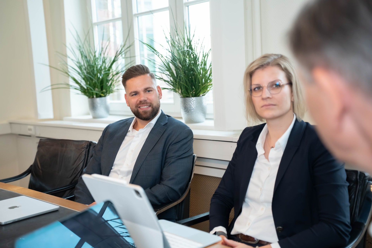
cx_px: 186
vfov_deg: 31.2
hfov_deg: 45.4
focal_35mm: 43
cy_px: 124
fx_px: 444
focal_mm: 43
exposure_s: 1/100
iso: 3200
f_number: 2.8
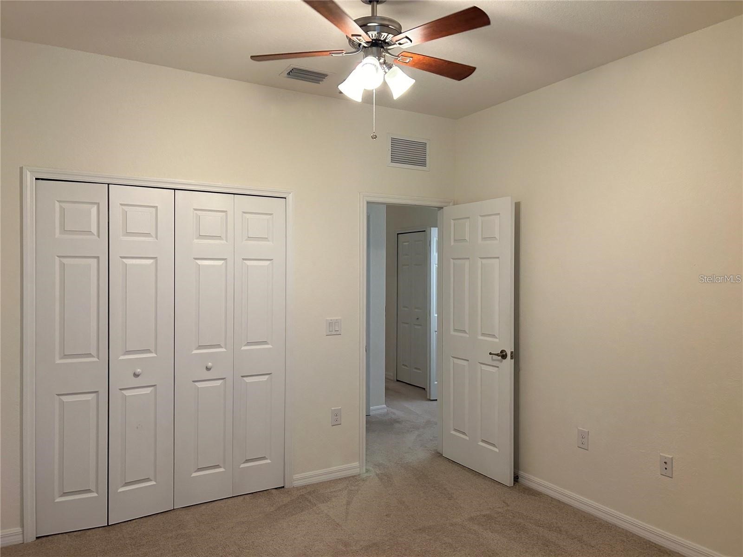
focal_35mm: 26
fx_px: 558
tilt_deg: +0.1
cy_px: 278
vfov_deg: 53.1
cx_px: 372
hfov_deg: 67.3
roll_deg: +0.3
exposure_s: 1/120
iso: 125
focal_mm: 5.7
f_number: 1.5
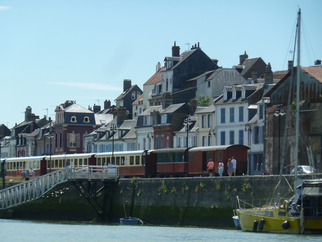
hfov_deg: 9.4
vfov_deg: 7.1
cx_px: 161
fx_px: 1953
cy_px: 121
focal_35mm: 210
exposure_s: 1/400
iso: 80
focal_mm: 34.4
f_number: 5
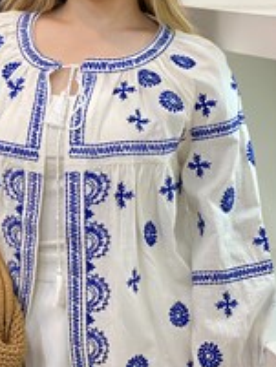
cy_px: 147
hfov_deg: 13.8
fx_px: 1136
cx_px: 88
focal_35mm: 107
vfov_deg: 18.3
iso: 100
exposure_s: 1/100
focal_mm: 6
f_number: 2
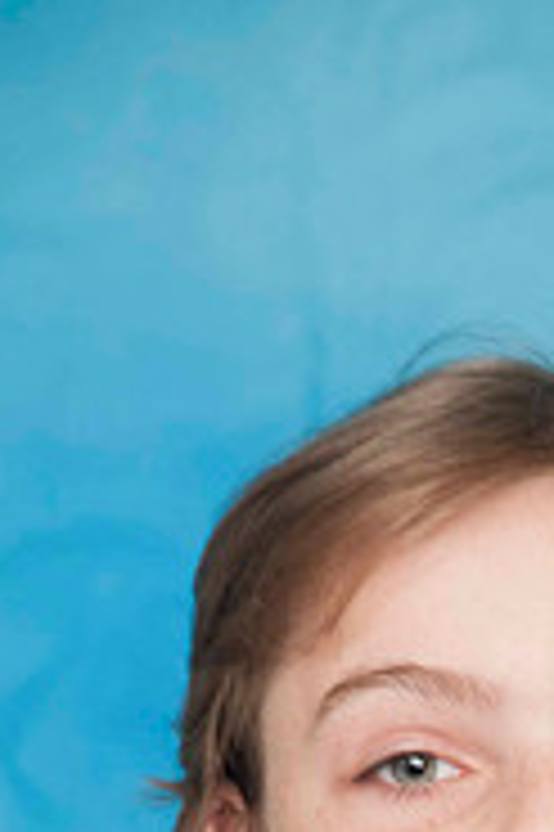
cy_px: 967
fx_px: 11377
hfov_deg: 2.8
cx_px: 556
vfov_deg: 4.2
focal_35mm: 492
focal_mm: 135
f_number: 7.1
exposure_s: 1/60
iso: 200
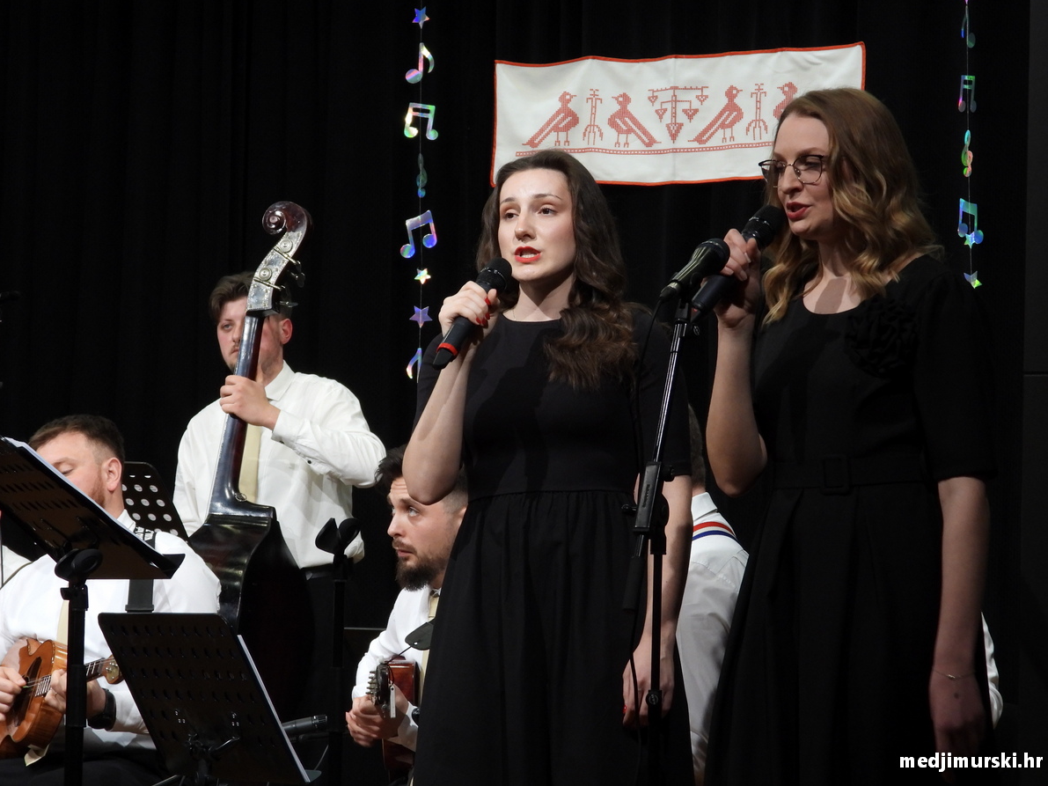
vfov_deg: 10.9
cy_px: 392
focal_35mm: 136
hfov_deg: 14.5
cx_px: 523
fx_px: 4117
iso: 400
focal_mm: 24.3
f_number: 4
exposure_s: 1/50
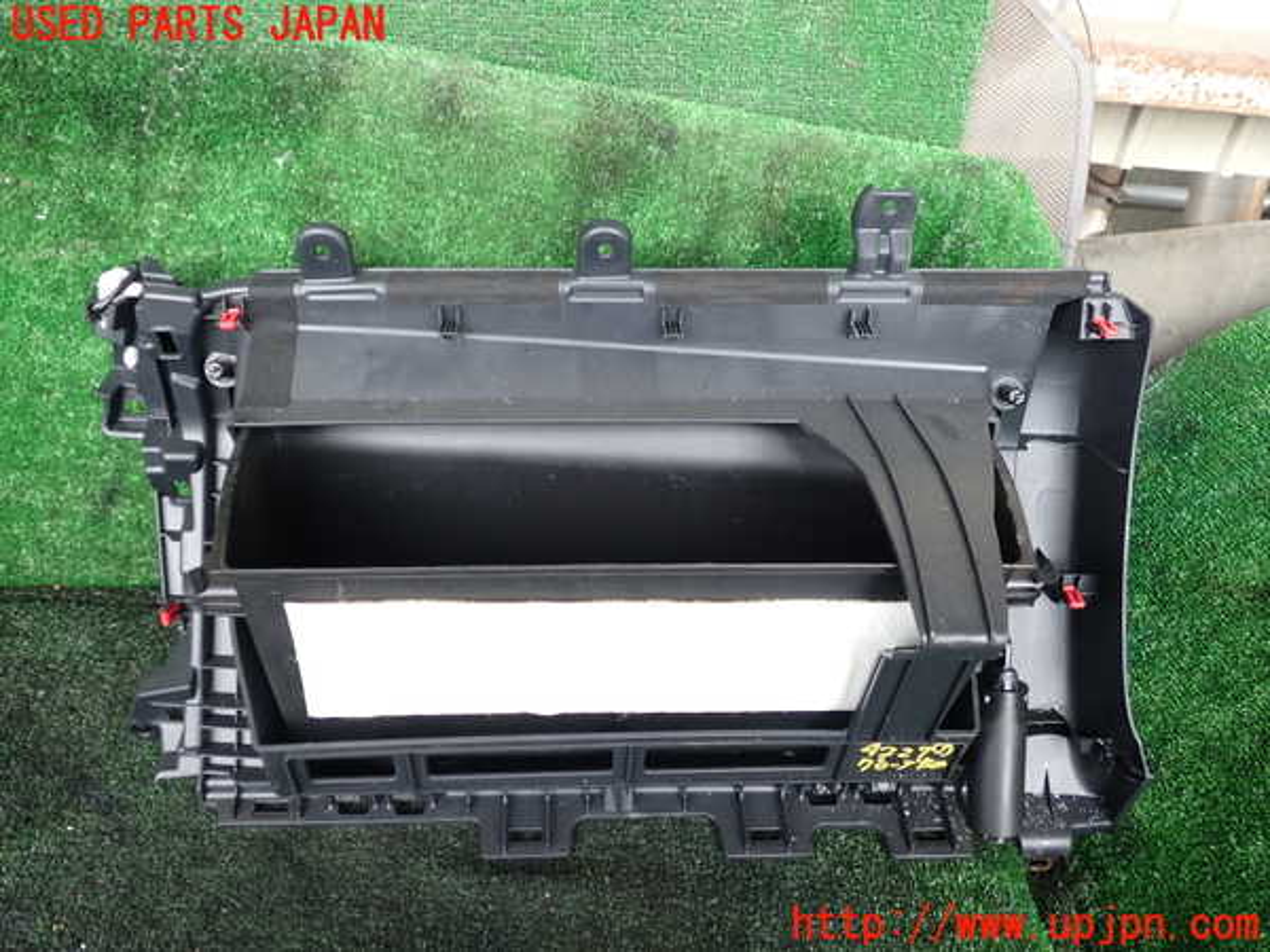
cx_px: 635
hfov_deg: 60.0
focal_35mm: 30
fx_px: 1101
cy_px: 476
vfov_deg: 46.8
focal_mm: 5.4
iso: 100
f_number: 2.3
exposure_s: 1/60
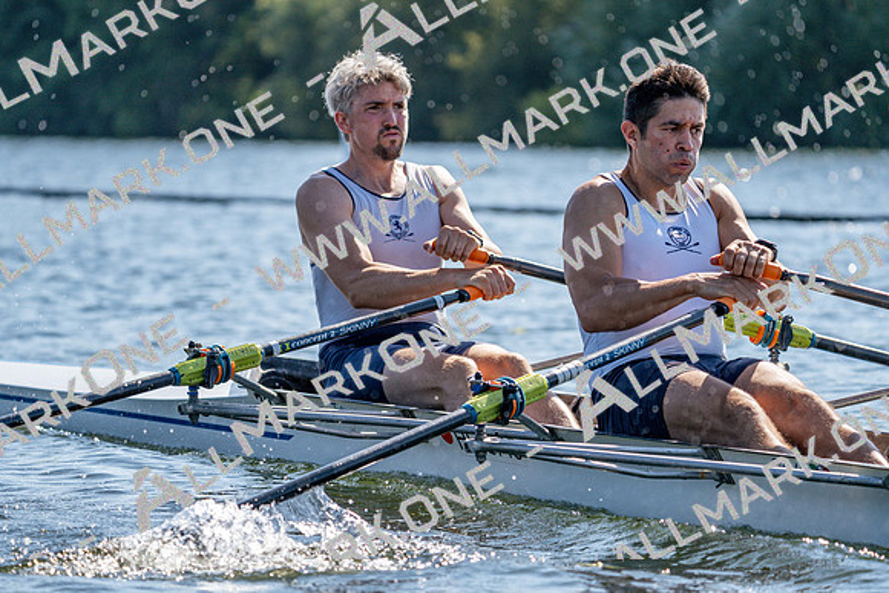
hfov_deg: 8.8
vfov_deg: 5.9
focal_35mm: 234
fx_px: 5780
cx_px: 444
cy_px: 296
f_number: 5.6
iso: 320
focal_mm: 234
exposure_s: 1/1600
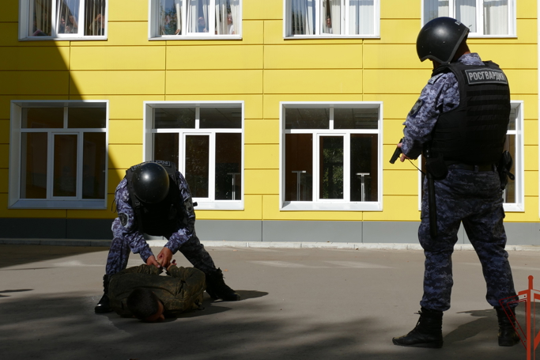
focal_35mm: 67
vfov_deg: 20.3
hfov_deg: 30.1
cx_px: 283
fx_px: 1005
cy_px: 171
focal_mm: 22.2
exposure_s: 1/2000
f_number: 5
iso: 125
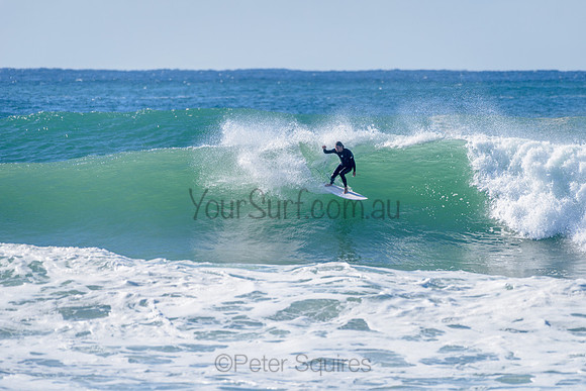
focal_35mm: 511
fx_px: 8312
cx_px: 297
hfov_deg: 4.0
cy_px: 196
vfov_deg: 2.7
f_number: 5.6
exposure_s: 1/2000
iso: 200
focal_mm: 500
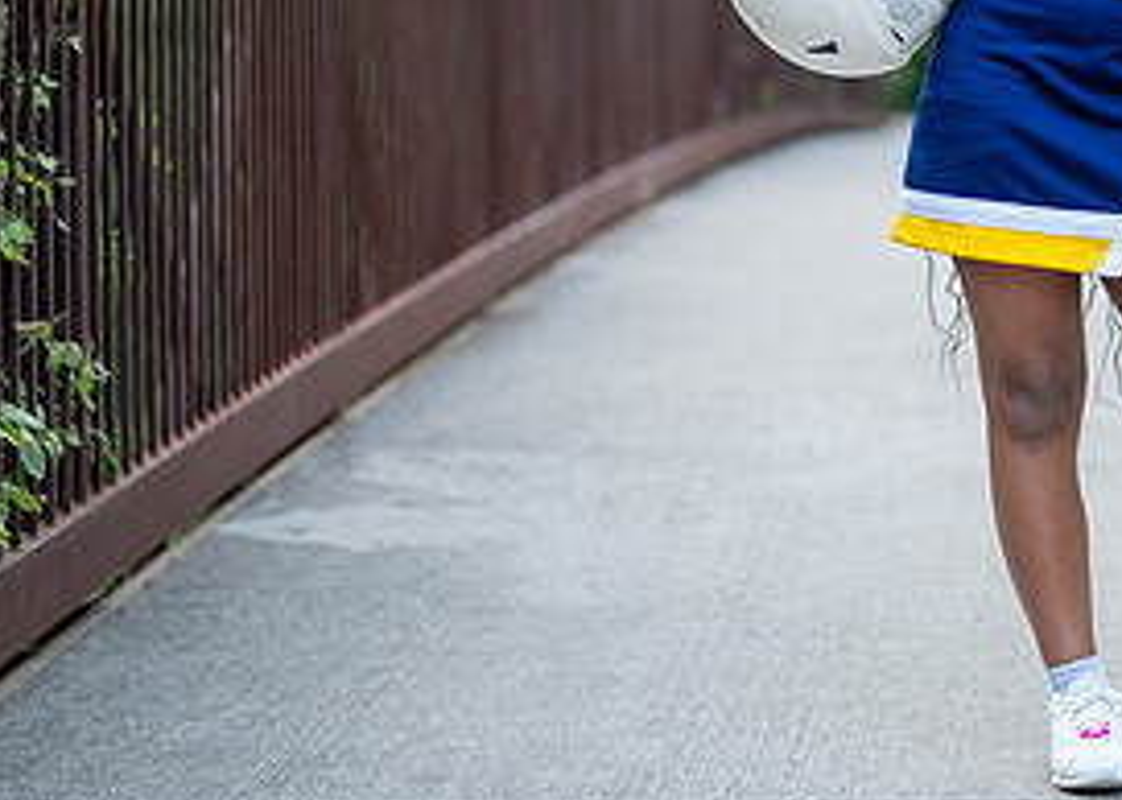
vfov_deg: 10.1
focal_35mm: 142
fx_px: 4523
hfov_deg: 13.9
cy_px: 127
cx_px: 1141
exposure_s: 1/500
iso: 320
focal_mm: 50
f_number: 1.2
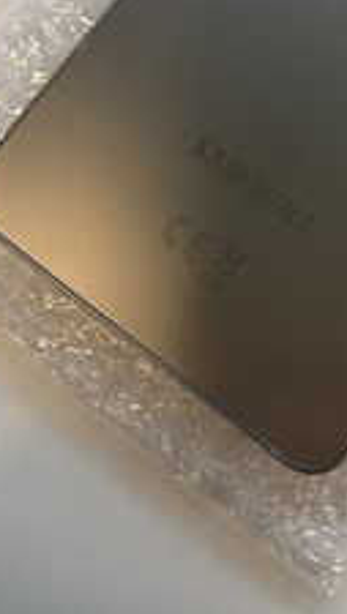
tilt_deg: -79.1
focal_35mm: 58
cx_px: 433
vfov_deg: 34.1
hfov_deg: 19.4
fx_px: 946
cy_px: 63
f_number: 1.78
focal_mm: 6.76
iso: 125
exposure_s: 1/100
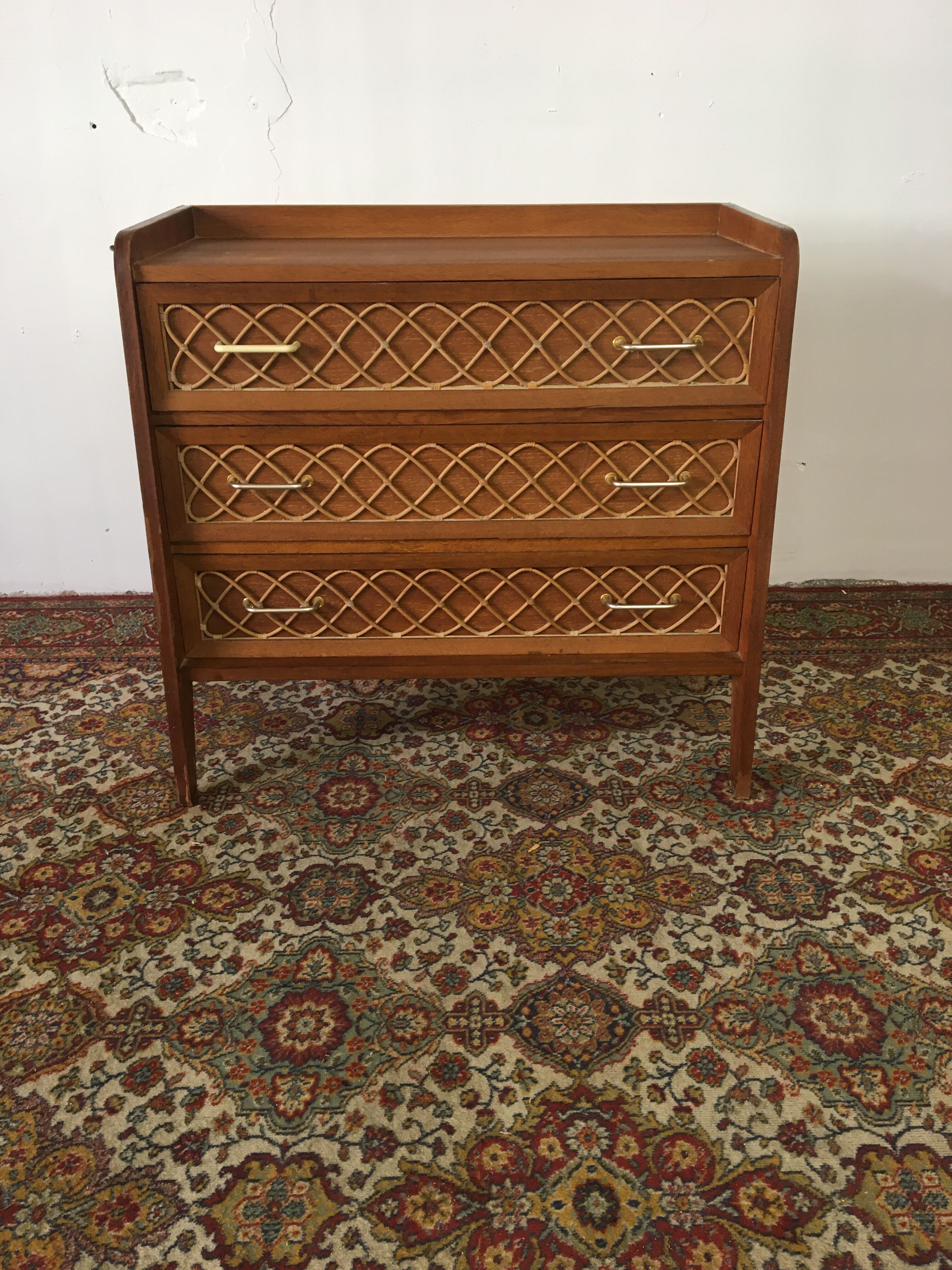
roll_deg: +1.1
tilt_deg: -25.3
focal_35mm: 29
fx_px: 1063
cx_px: 476
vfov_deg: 61.7
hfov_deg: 48.2
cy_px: 635
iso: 100
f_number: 2.2
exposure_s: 1/33
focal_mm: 4.15
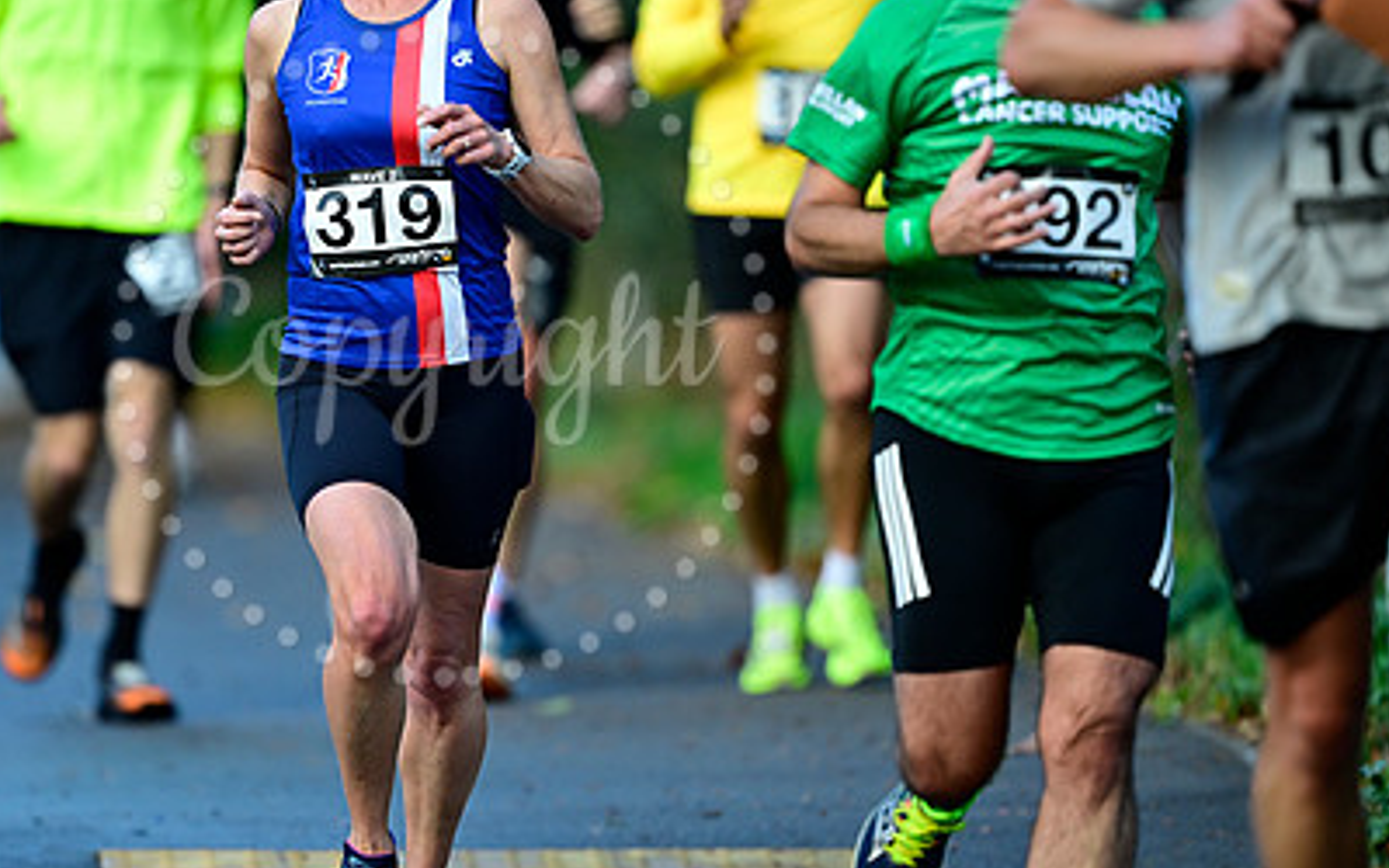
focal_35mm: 591
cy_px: 349
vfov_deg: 2.2
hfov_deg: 3.6
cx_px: 444
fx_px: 22372
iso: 800
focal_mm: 400
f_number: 2.8
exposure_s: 1/1000
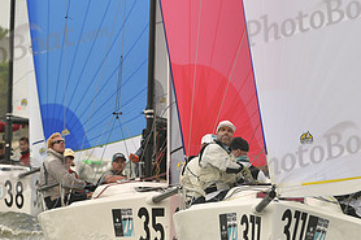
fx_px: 6073
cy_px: 99
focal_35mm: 606
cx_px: 177
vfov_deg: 2.3
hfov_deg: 3.4
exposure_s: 1/1000
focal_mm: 290
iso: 320
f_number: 8
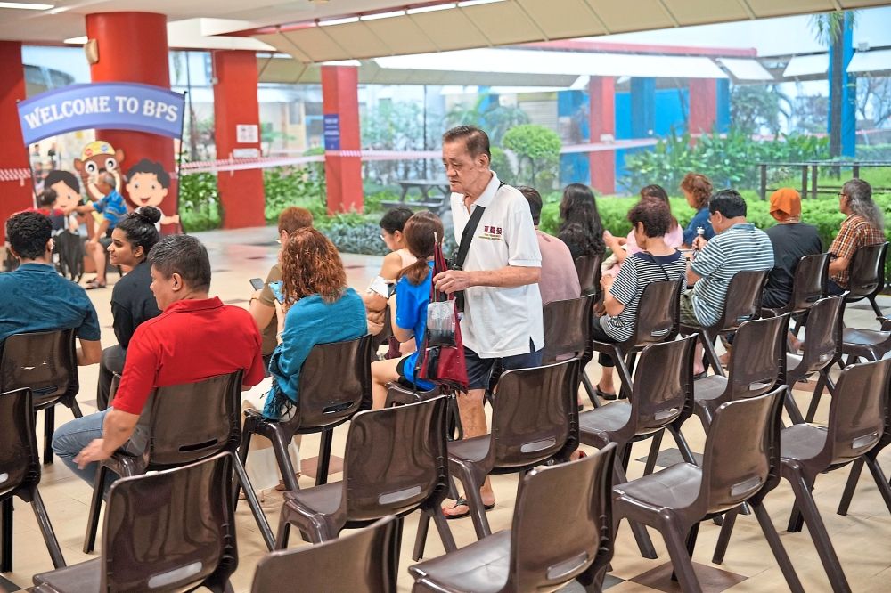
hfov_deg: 42.8
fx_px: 1138
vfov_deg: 29.2
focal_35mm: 46
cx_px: 446
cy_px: 296
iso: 800
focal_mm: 46
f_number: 2.8
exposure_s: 1/80
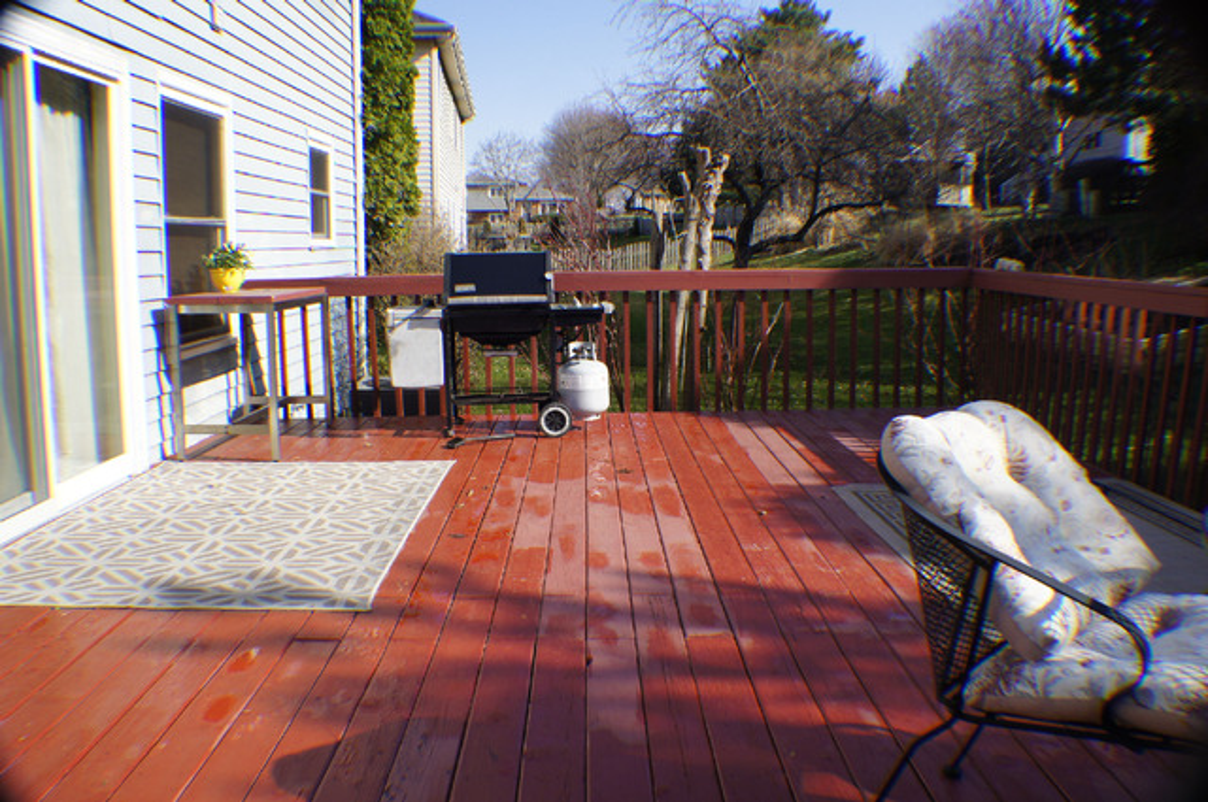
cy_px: 401
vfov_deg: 35.4
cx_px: 604
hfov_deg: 51.3
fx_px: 1257
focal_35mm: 38
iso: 250
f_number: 13
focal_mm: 25
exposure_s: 1/200
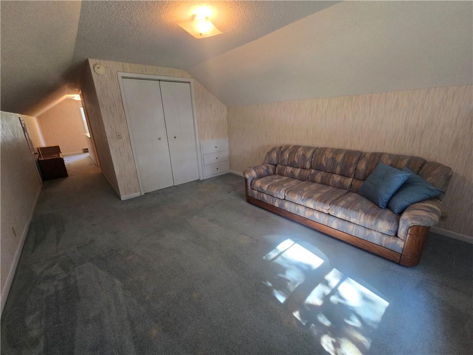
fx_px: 178
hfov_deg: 106.2
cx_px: 236
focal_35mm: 13
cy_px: 178
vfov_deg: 89.9
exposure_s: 1/60
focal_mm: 2.2
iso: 250
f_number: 2.2
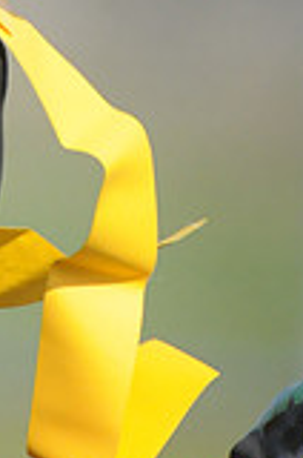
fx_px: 27577
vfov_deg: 0.9
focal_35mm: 2175
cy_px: -226
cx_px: -162
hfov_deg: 0.6
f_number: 4
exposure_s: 1/8000
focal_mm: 400
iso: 1600
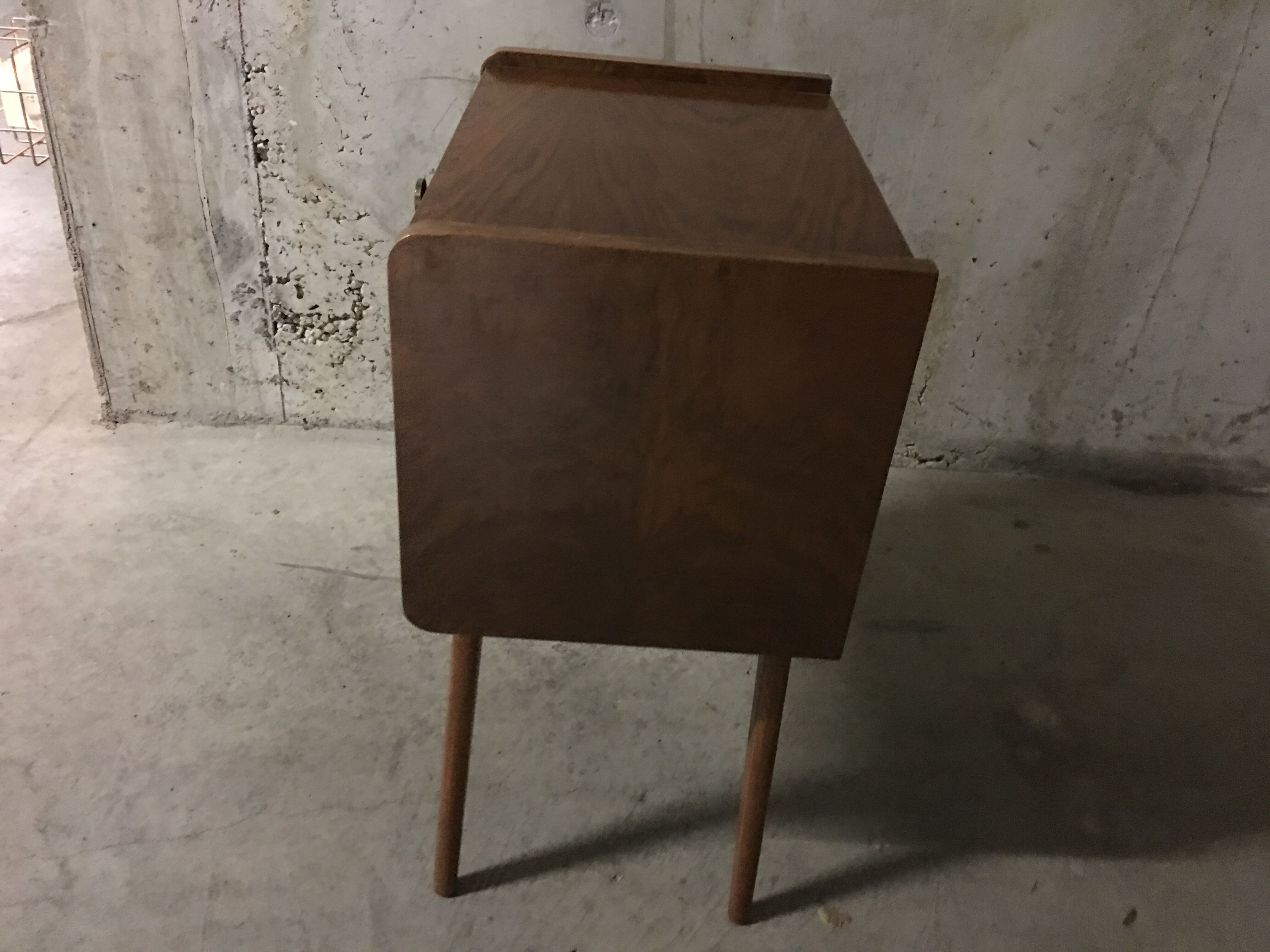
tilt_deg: -32.5
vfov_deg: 48.2
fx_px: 1064
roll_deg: -7.2
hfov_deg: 61.7
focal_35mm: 29
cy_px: 476
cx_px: 635
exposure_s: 1/4
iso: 160
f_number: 2.2
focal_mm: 4.15
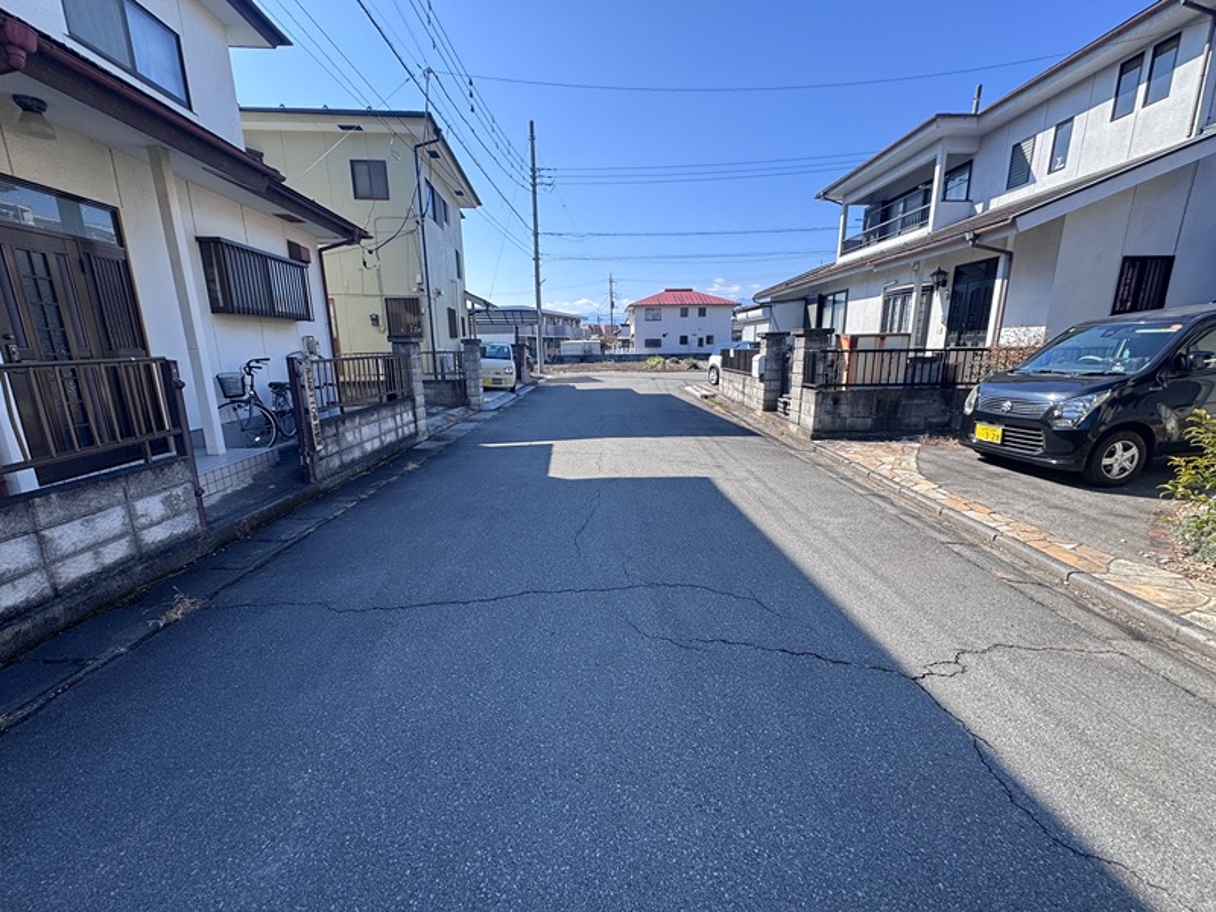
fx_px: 492
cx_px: 608
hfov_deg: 102.1
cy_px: 456
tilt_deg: -10.8
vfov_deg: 85.7
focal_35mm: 14
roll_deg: +1.1
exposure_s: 1/763
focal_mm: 2.22
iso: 40
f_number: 2.2
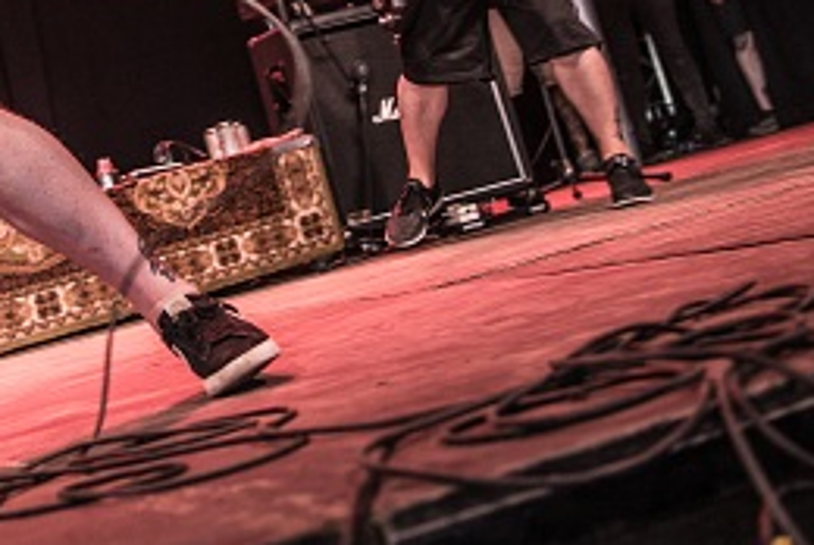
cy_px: -127
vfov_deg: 15.8
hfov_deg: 23.5
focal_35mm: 83
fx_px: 1879
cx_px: 19
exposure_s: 1/100
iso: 640
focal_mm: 30
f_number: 2.8
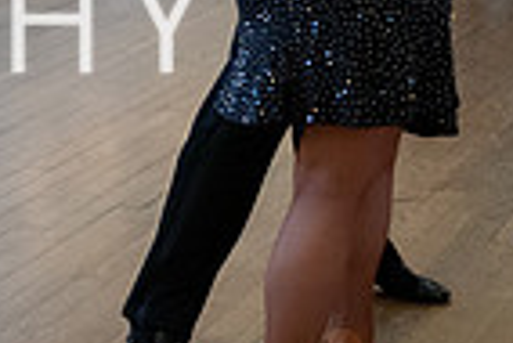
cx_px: -415
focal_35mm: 147
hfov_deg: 12.7
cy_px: -88
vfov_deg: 9.2
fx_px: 2097
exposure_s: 1/500
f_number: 2
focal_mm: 36
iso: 6400
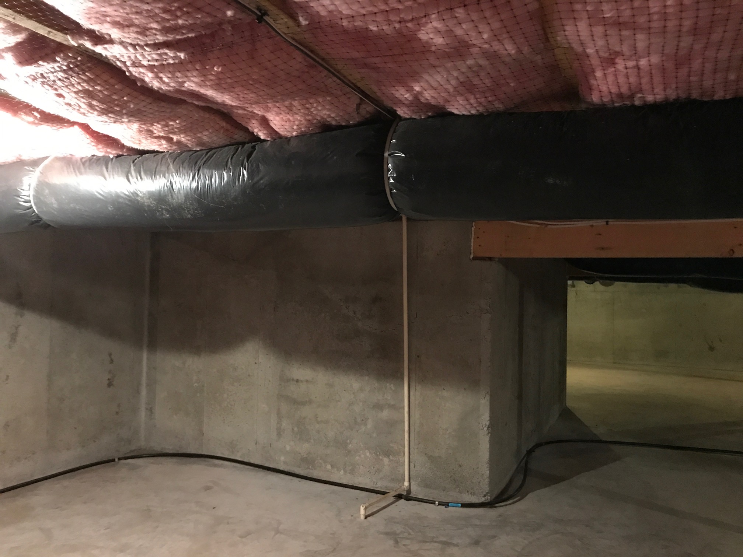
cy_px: 278
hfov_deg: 63.4
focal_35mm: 28
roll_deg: -1.4
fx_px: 601
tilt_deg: +1.0
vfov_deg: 49.7
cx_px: 372
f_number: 1.8
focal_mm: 3.99
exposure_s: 1/4
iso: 100
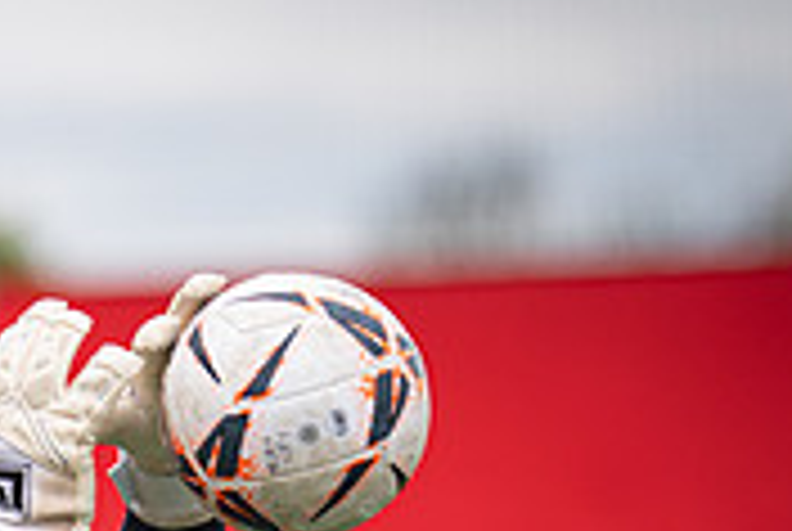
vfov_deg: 3.1
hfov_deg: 4.6
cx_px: -176
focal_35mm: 444
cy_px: 776
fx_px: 9784
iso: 100
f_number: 1.8
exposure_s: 1/1900
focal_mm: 135
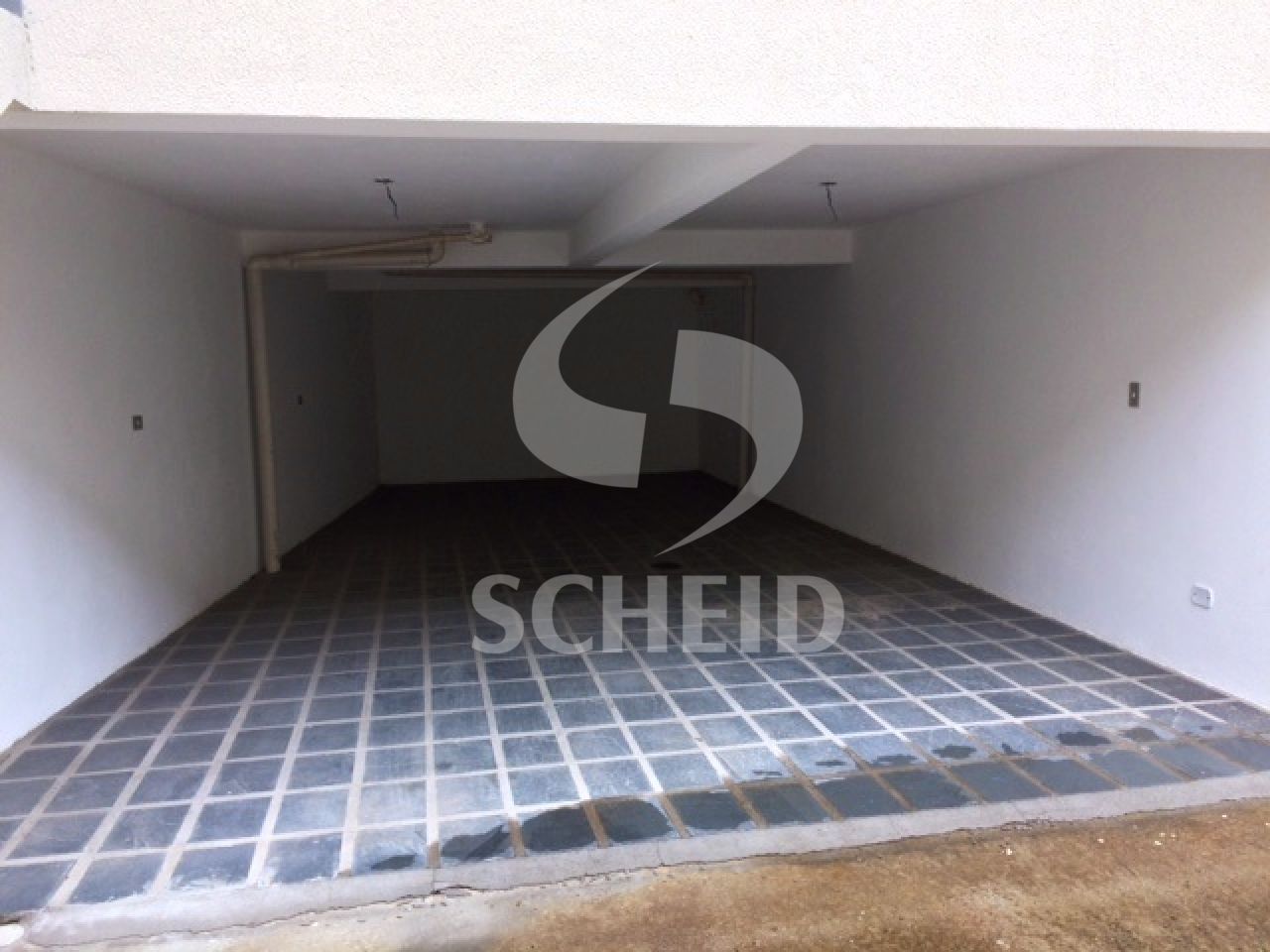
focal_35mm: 29
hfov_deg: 61.7
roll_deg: +0.9
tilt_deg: -7.9
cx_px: 635
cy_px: 476
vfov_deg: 48.2
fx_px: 1064
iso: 32
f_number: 2.2
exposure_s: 1/120
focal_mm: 4.15
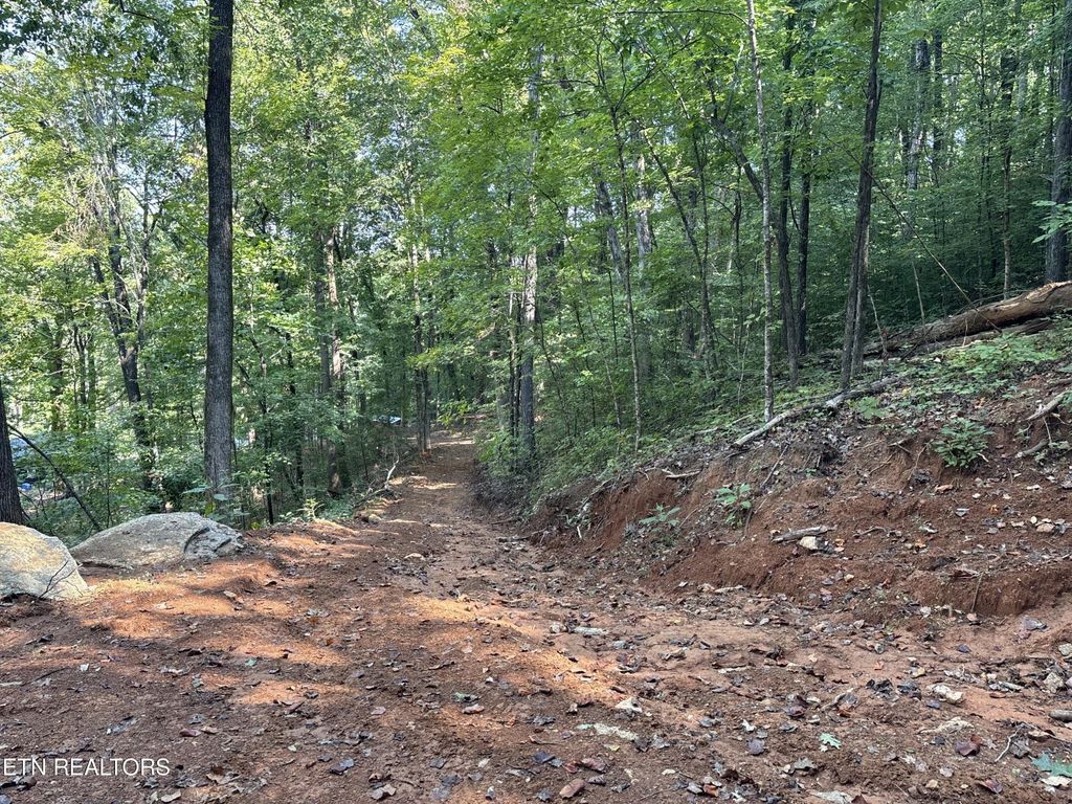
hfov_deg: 67.3
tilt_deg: -8.0
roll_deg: -4.4
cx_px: 536
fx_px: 805
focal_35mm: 26
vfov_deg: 53.1
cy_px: 402
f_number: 1.6
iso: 80
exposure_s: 1/121
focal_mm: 5.96
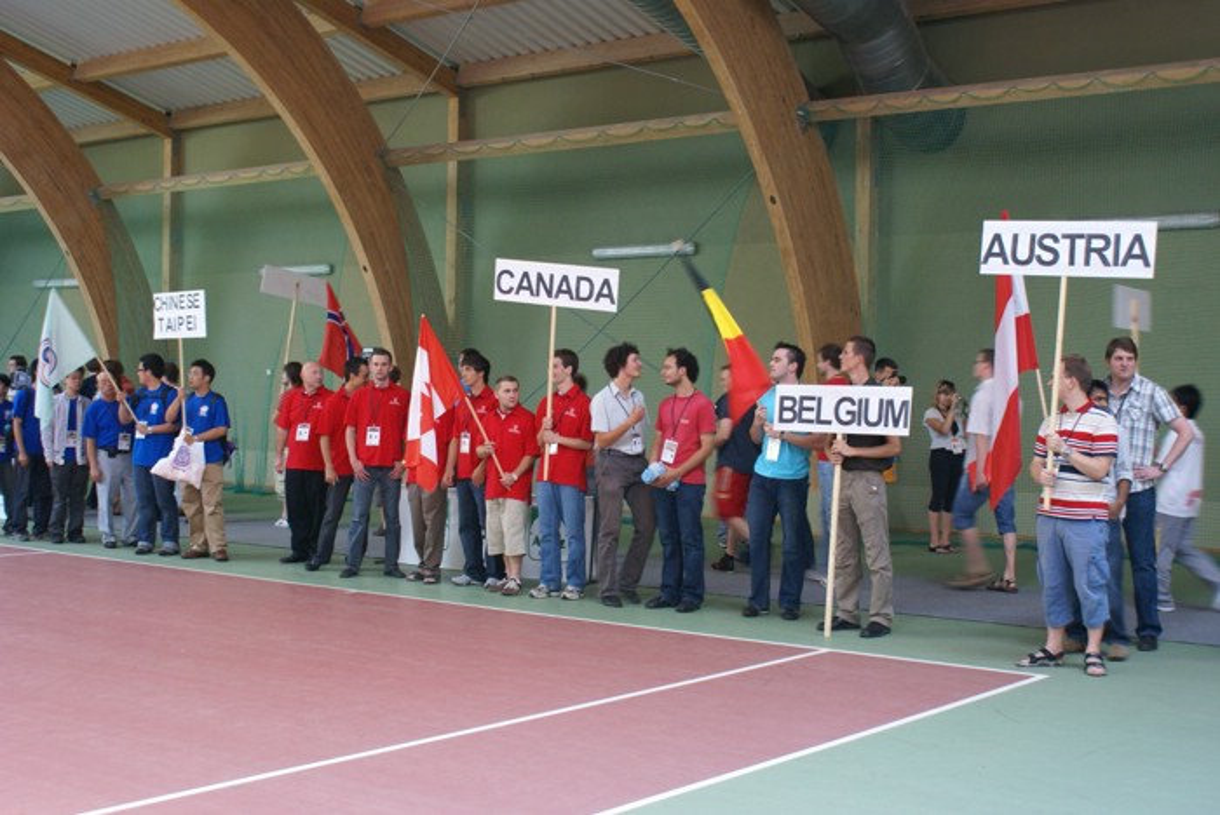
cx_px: 610
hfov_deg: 43.6
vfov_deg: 29.9
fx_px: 1526
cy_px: 408
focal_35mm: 45
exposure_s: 1/20
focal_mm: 30
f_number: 5.6
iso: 400
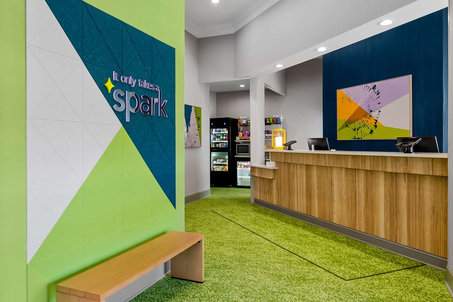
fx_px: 302
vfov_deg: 53.1
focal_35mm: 24
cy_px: 151
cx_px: 226
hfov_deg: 73.7
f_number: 8
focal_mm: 16
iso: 200
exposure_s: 1/6
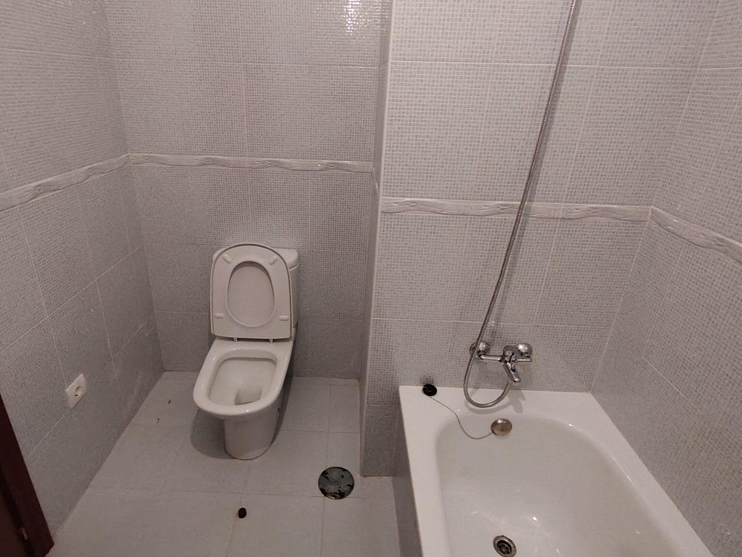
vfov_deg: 65.9
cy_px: 259
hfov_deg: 81.6
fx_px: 429
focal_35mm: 20
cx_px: 339
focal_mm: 1.43
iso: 776
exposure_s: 1/25
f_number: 2.2
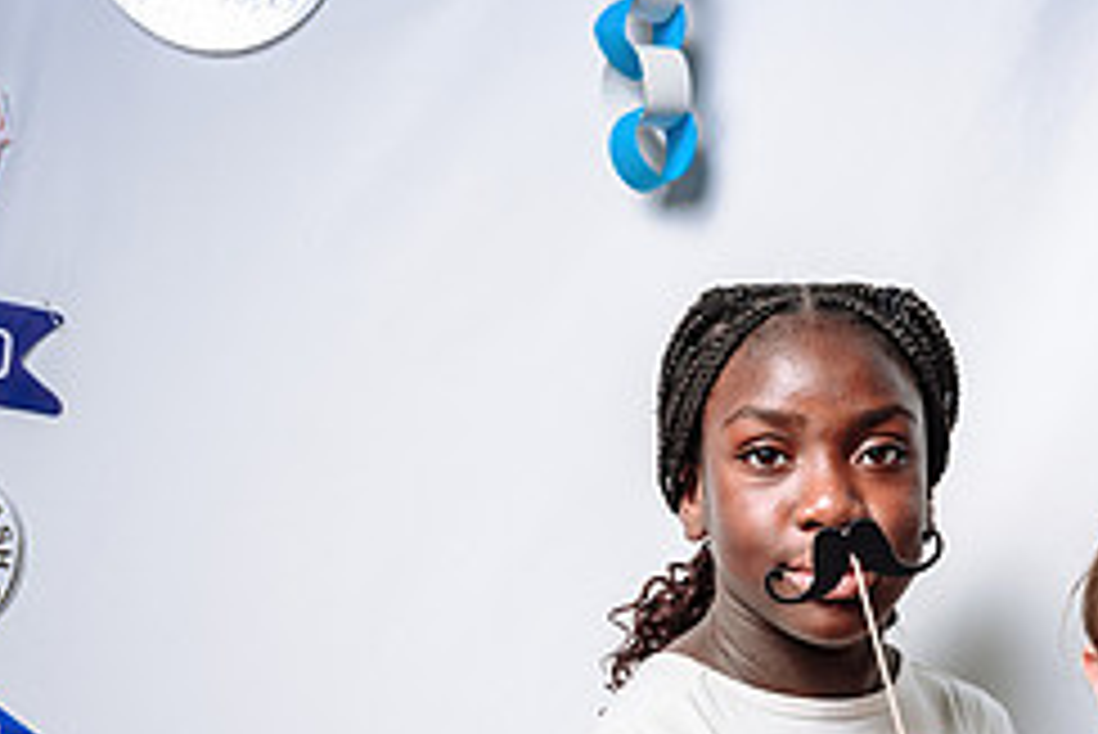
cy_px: 579
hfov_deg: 24.1
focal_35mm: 82
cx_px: 990
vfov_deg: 16.6
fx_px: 2502
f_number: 4.5
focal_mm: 34.5
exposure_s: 1/200
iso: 80
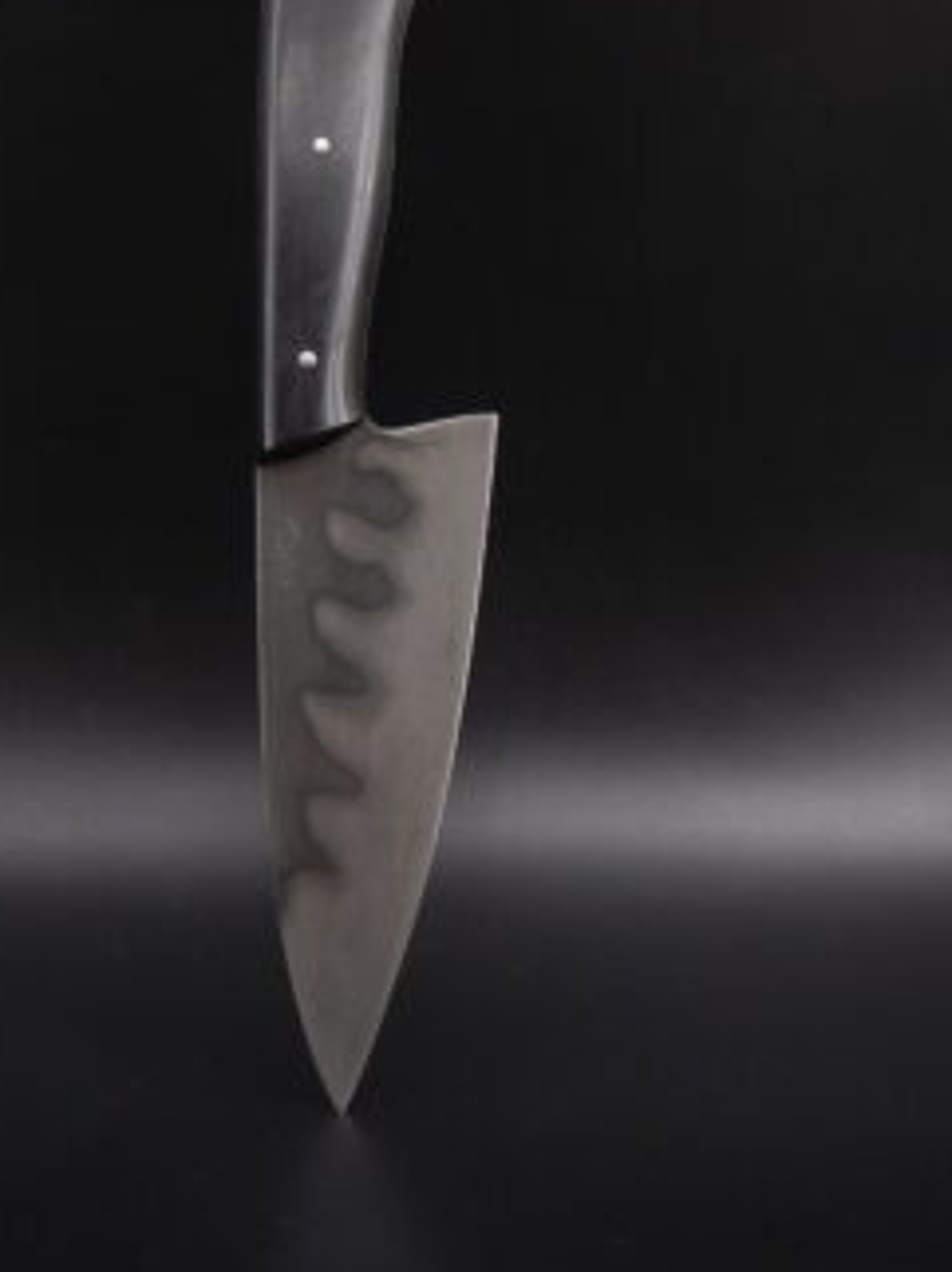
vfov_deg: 45.5
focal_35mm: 41
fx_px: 1505
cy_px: 486
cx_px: 407
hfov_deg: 35.0
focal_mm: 5.9
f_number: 3.9
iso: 400
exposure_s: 1/15
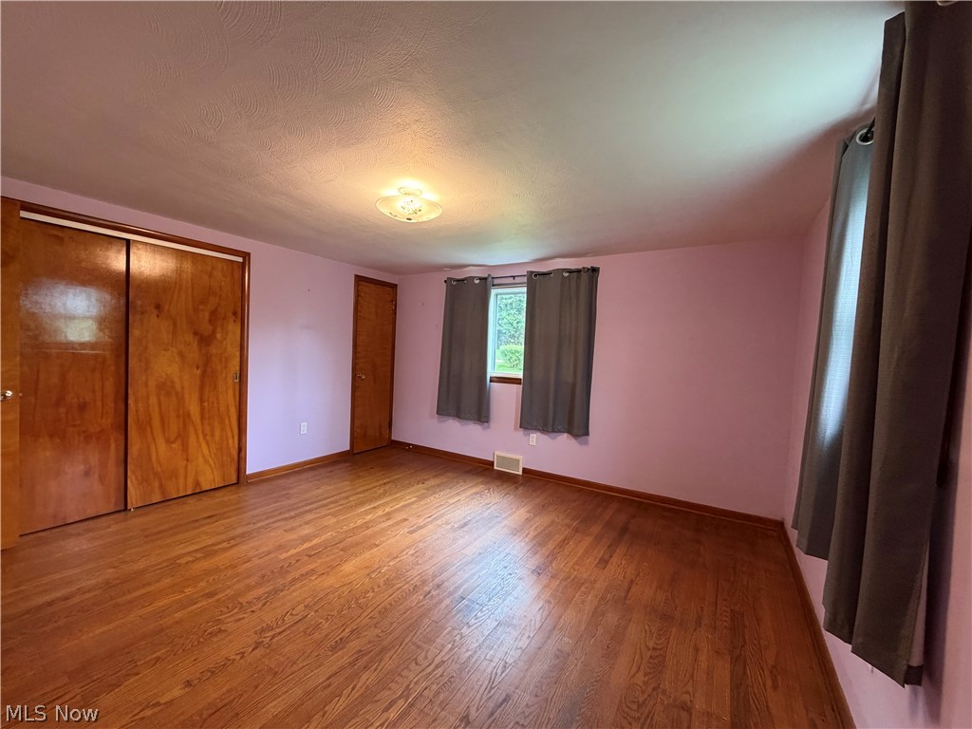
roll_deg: -1.8
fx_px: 393
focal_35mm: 14
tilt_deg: -1.2
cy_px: 364
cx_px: 486
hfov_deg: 102.1
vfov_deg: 85.7
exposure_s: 1/65
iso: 320
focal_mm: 2.22
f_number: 2.2
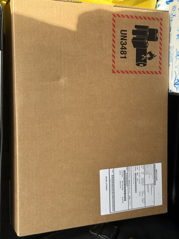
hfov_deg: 30.3
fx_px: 331
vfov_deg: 39.7
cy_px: 120
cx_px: 90
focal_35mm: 48
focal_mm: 6.76
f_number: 1.78
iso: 100
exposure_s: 1/1222
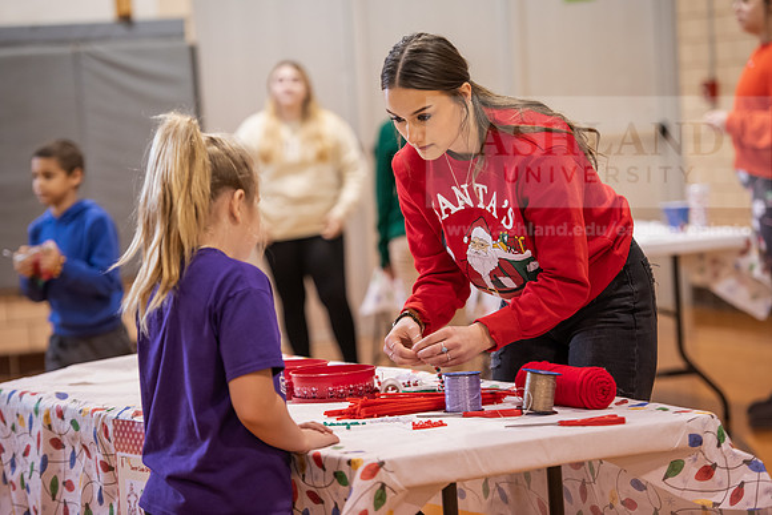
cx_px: 386
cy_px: 258
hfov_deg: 16.4
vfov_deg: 11.0
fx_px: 2681
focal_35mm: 125
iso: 1600
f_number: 3.2
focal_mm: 125
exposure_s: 1/200
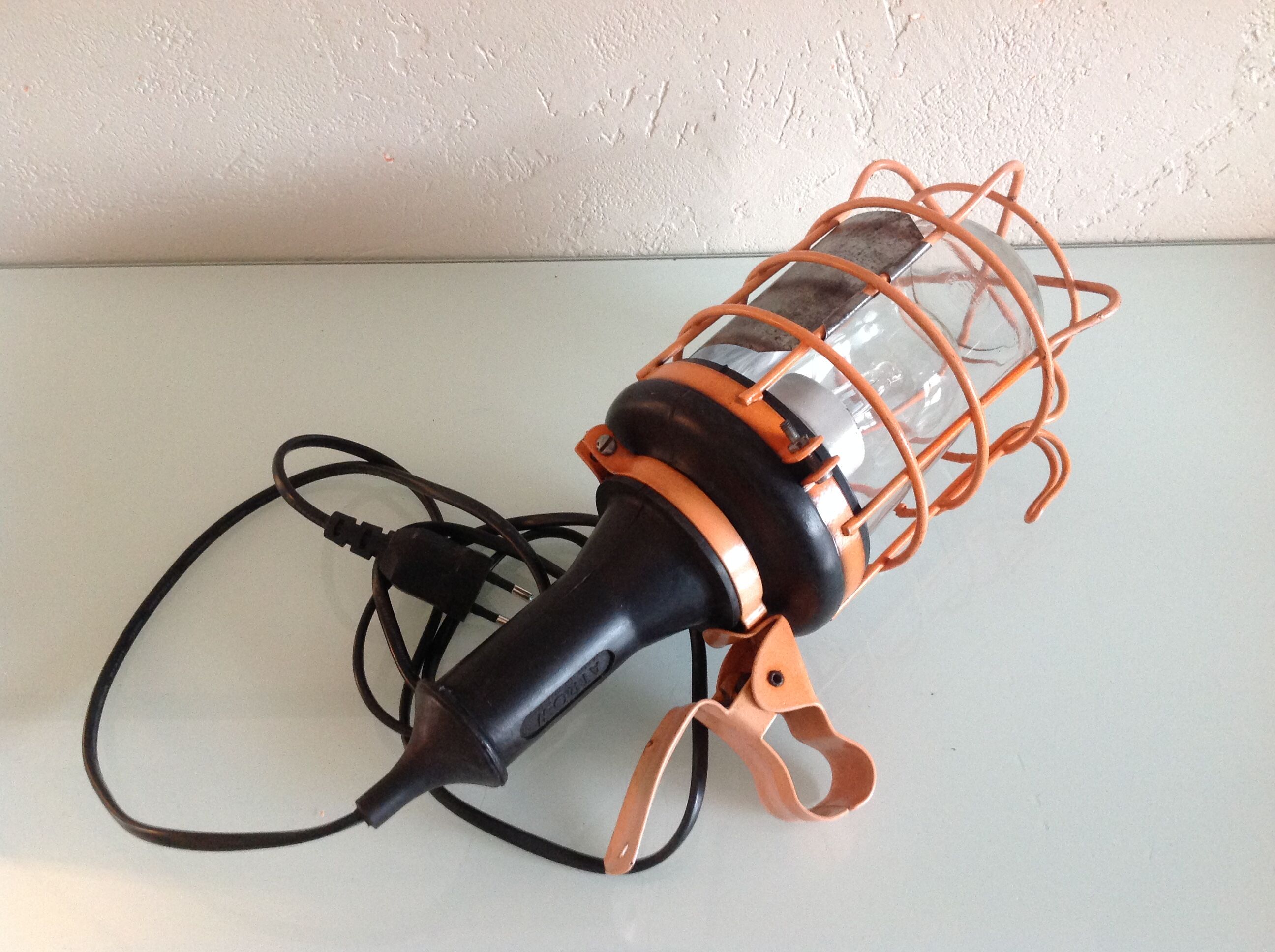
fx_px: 1287
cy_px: 476
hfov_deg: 52.7
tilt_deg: -54.8
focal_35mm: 35
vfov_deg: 40.6
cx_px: 638
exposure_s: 1/17
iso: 200
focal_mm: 4.28
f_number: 2.4
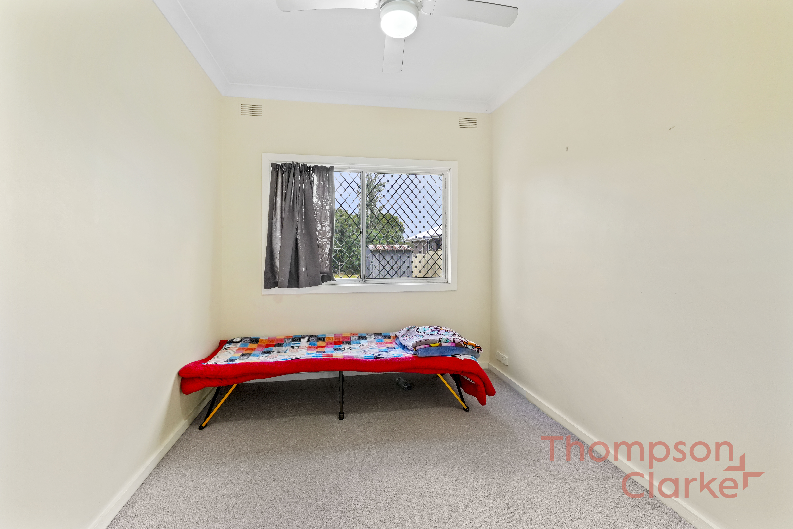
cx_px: 396
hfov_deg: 95.0
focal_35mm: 16
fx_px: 363
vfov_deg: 72.1
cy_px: 264
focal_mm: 11
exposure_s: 1/30
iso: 5000
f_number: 9
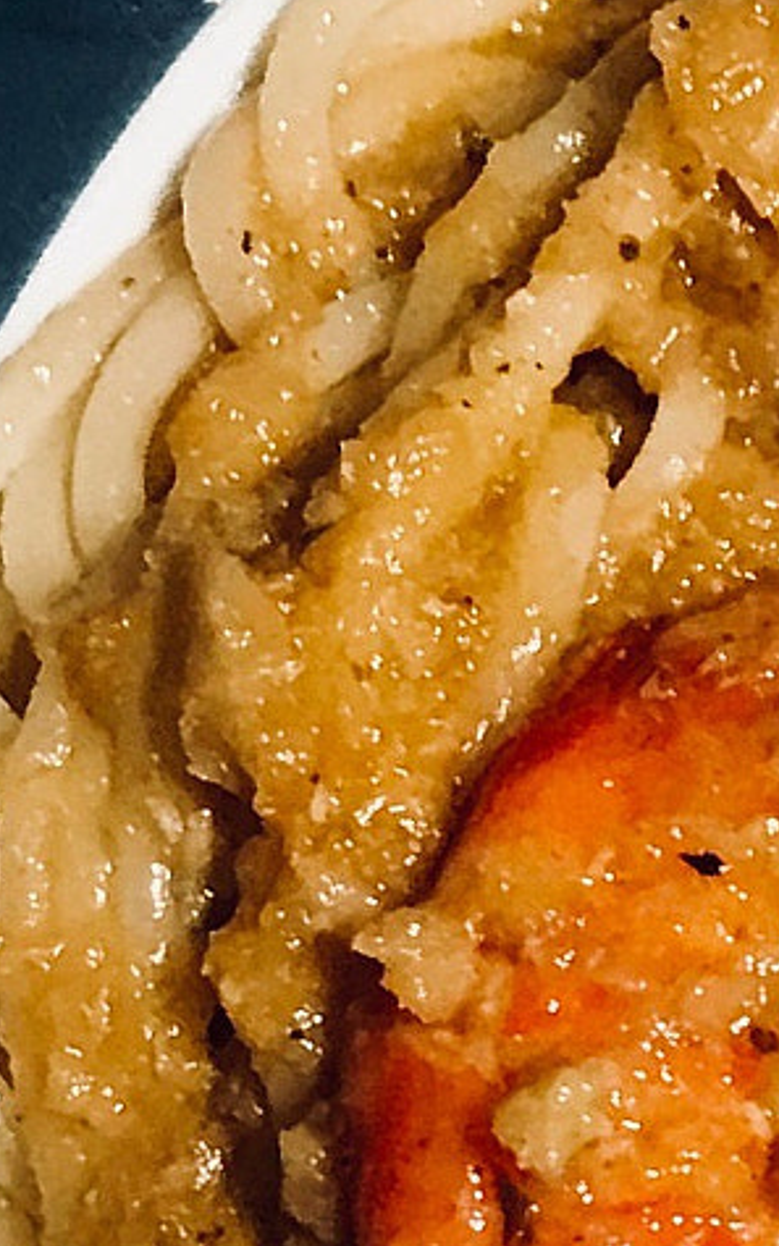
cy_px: 1410
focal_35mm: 100
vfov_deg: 19.8
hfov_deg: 11.4
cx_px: 1726
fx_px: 3396
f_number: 1.8
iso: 40
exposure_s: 1/17
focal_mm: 3.99
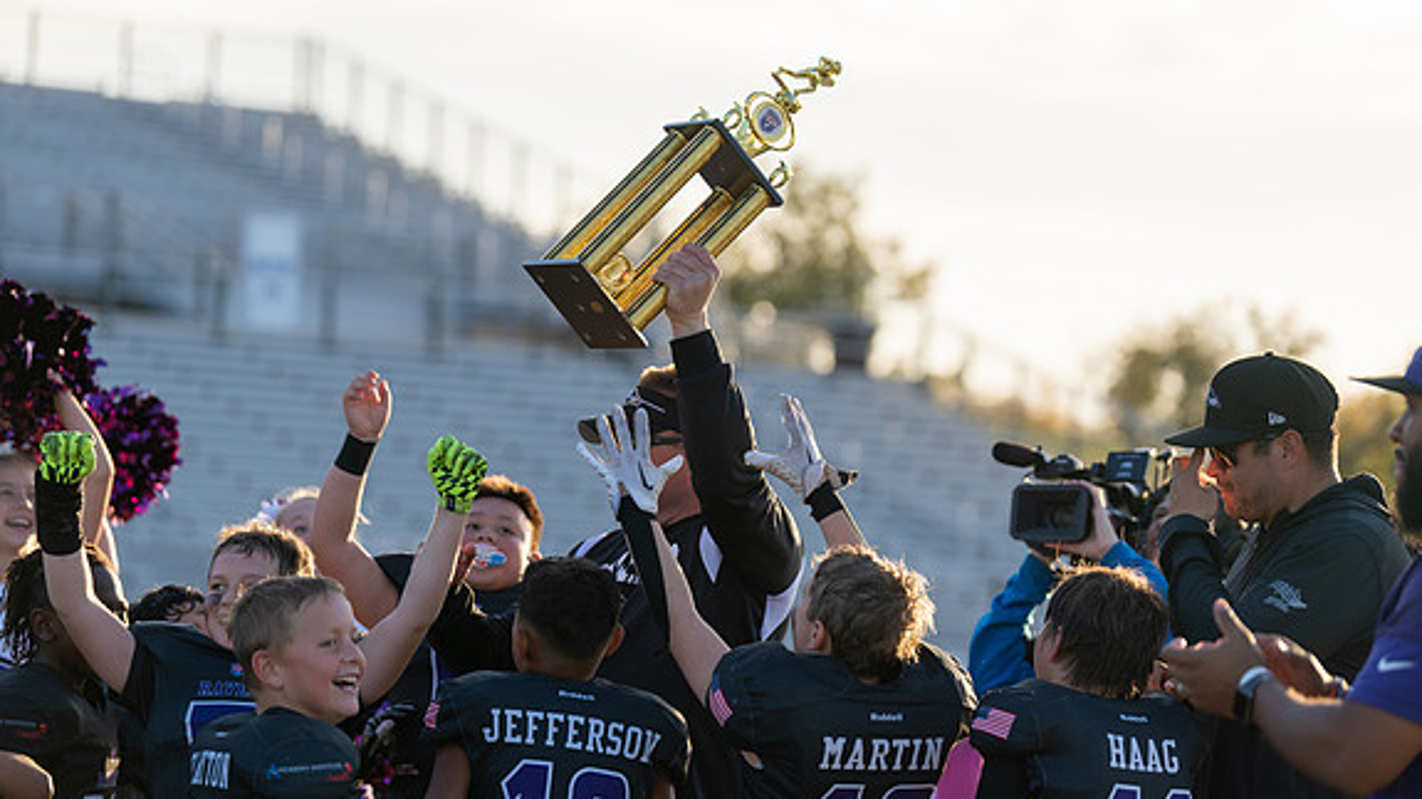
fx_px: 4900
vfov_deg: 9.3
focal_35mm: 130
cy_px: 367
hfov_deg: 16.5
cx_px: 710
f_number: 2.8
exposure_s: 1/1000
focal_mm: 123
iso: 100
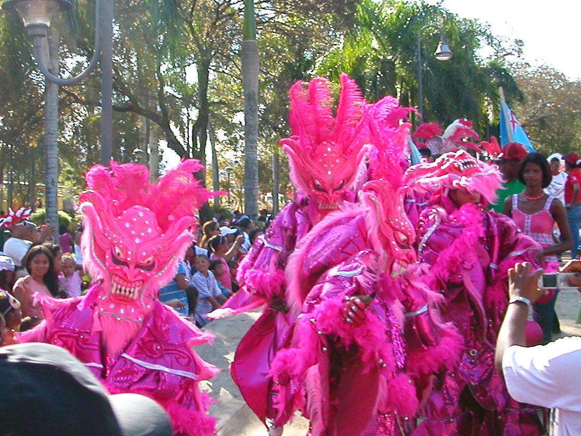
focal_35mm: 54
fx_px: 906
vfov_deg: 27.0
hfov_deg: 35.5
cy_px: 204
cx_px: 263
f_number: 2.7
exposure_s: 1/317
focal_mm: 5.6
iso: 100
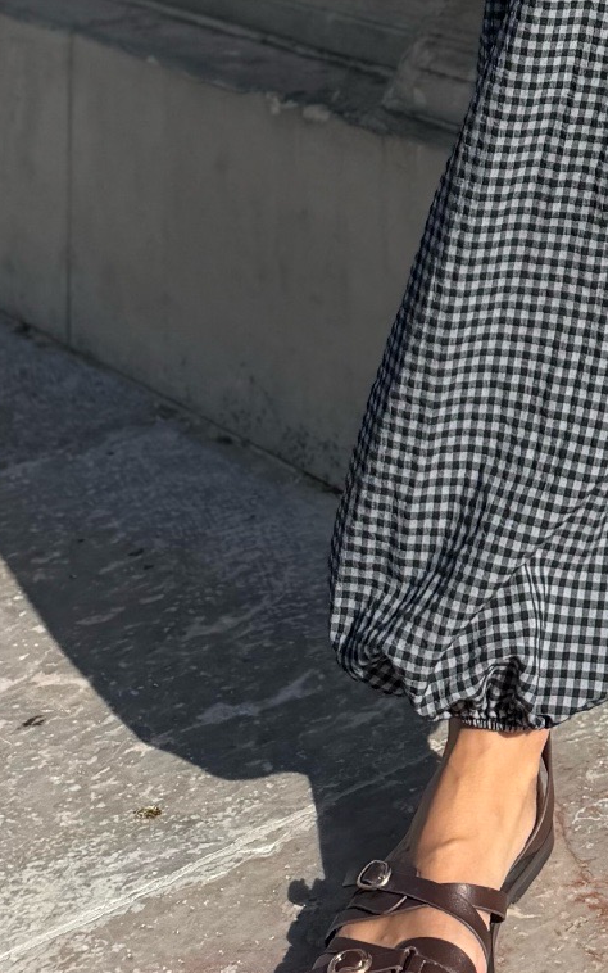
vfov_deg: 20.7
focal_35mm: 82
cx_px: 833
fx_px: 2173
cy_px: -571
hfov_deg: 15.1
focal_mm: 6.76
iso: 80
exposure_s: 1/6711
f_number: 1.78
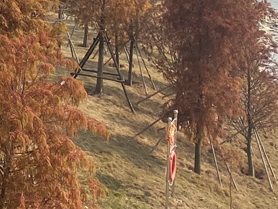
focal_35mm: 127
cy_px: -140
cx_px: -179
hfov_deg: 14.2
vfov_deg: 11.1
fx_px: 1020
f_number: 1.8
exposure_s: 1/3846
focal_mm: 4.25
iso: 32
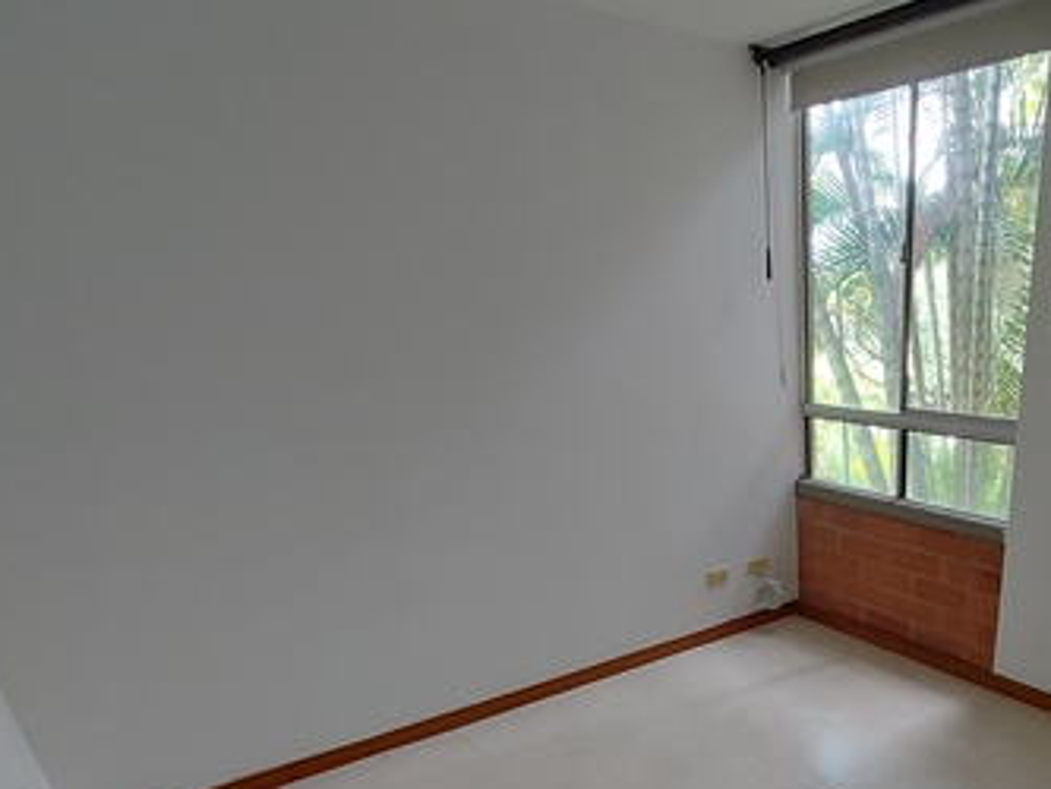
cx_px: 824
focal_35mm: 25
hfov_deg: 64.0
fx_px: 759
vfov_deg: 50.0
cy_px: 682
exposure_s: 1/60
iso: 250
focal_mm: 1.74
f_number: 2.2
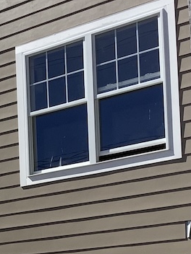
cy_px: 266
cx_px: -12
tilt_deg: +5.9
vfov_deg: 19.9
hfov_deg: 15.2
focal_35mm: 95
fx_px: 699
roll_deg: +1.3
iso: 25
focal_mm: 3.3
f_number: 2.4
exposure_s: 1/1988
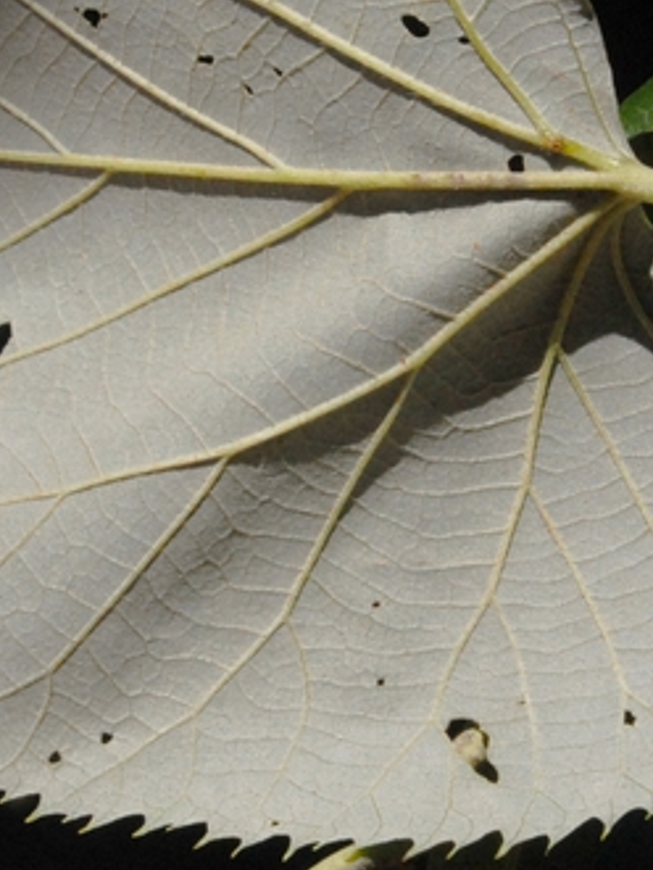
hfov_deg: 7.2
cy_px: 302
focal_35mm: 206
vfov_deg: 9.6
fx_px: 5175
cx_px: 363
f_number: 13
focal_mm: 46
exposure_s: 1/640
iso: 400
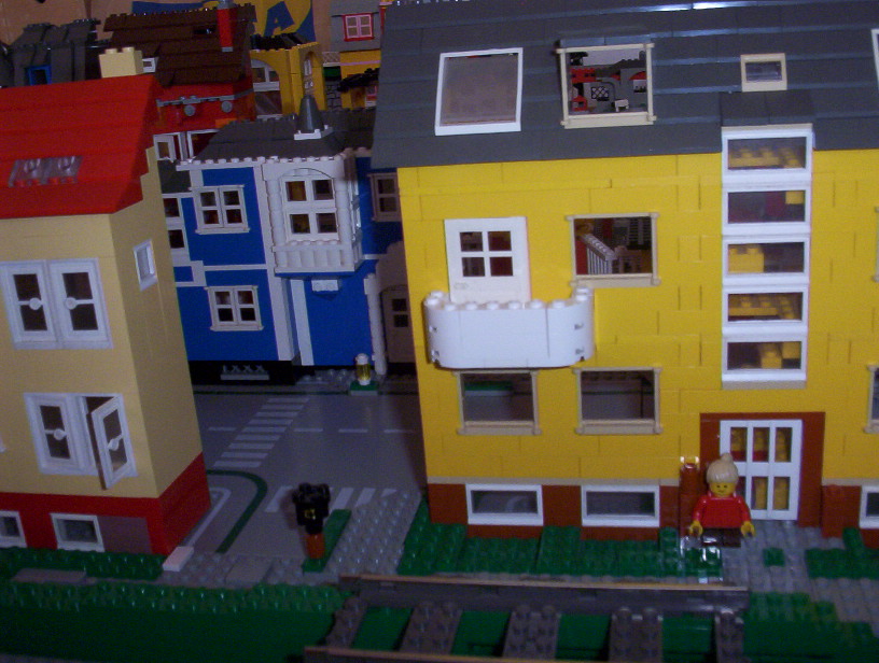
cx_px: 440
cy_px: 332
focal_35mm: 39
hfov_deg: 47.8
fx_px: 993
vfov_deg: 37.0
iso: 140
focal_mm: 6
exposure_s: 1/30
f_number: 4.5
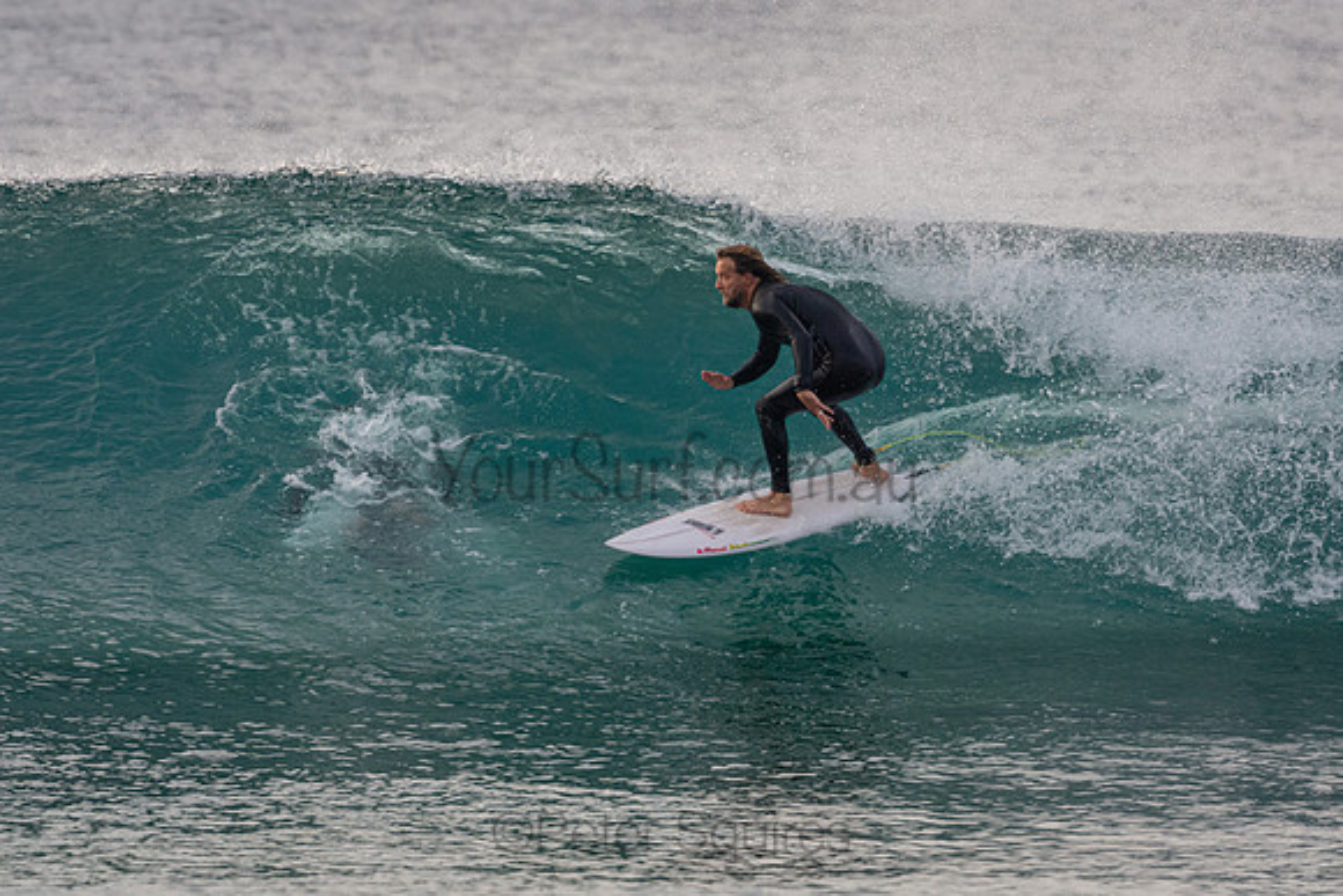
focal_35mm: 555
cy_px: 448
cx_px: 672
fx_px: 20708
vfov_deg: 2.5
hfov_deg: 3.7
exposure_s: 1/1250
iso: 1000
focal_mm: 370
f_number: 5.6
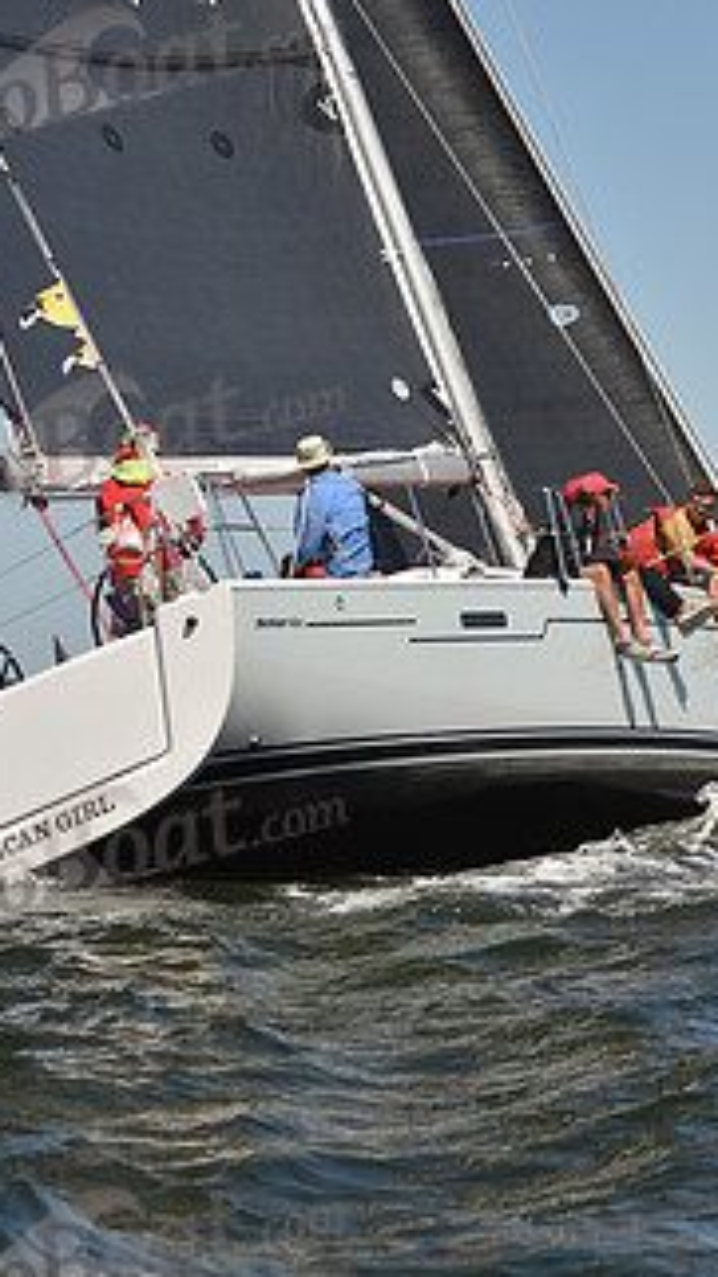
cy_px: 605
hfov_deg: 9.2
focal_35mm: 132
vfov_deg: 16.3
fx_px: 4470
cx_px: 555
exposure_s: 1/1600
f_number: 4
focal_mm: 70
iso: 250
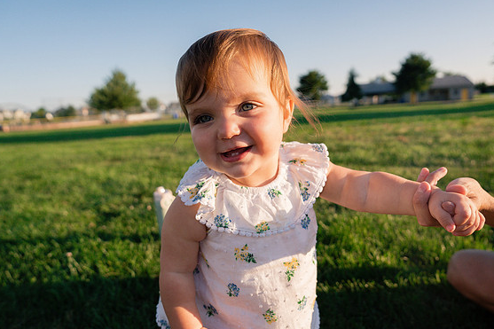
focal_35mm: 25
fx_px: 343
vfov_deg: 51.3
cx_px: 253
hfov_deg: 71.5
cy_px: 167
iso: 400
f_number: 4.5
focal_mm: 24
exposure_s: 1/3200
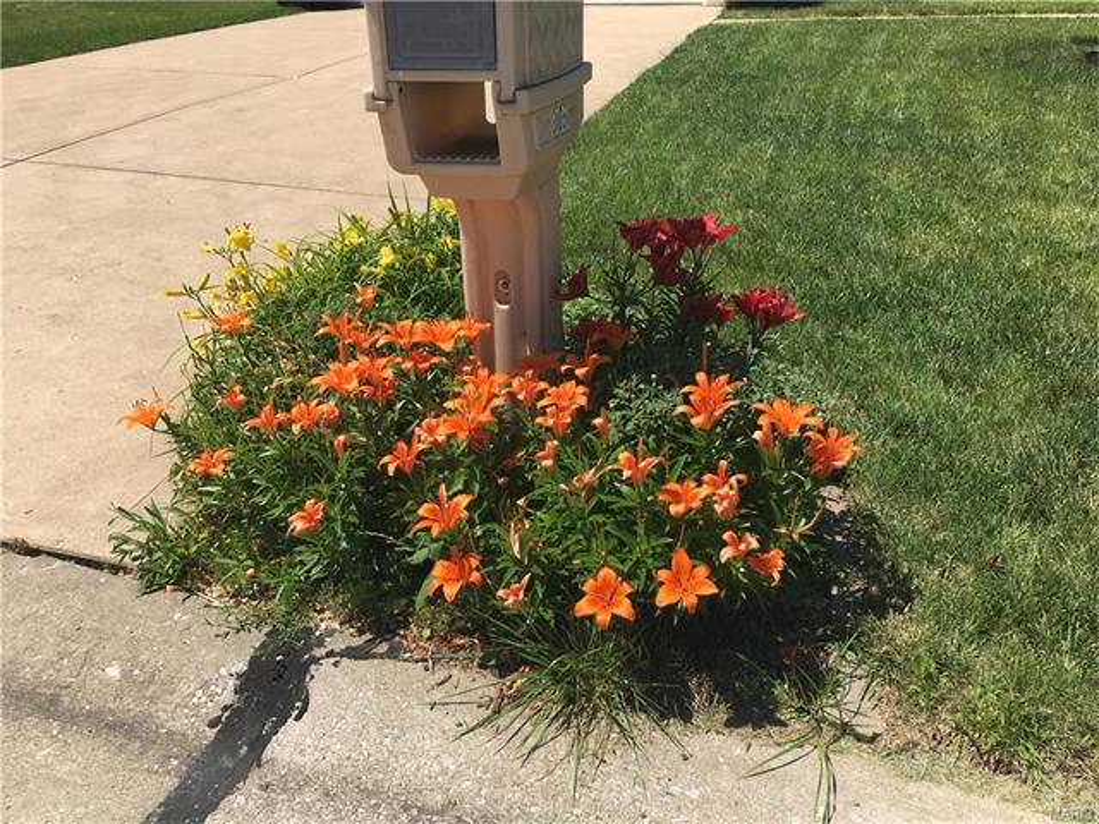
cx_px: 550
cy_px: 412
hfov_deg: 61.7
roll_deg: -0.4
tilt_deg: -22.3
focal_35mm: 29
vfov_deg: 48.2
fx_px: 921
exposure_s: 1/1451
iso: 25
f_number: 2.2
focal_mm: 4.15
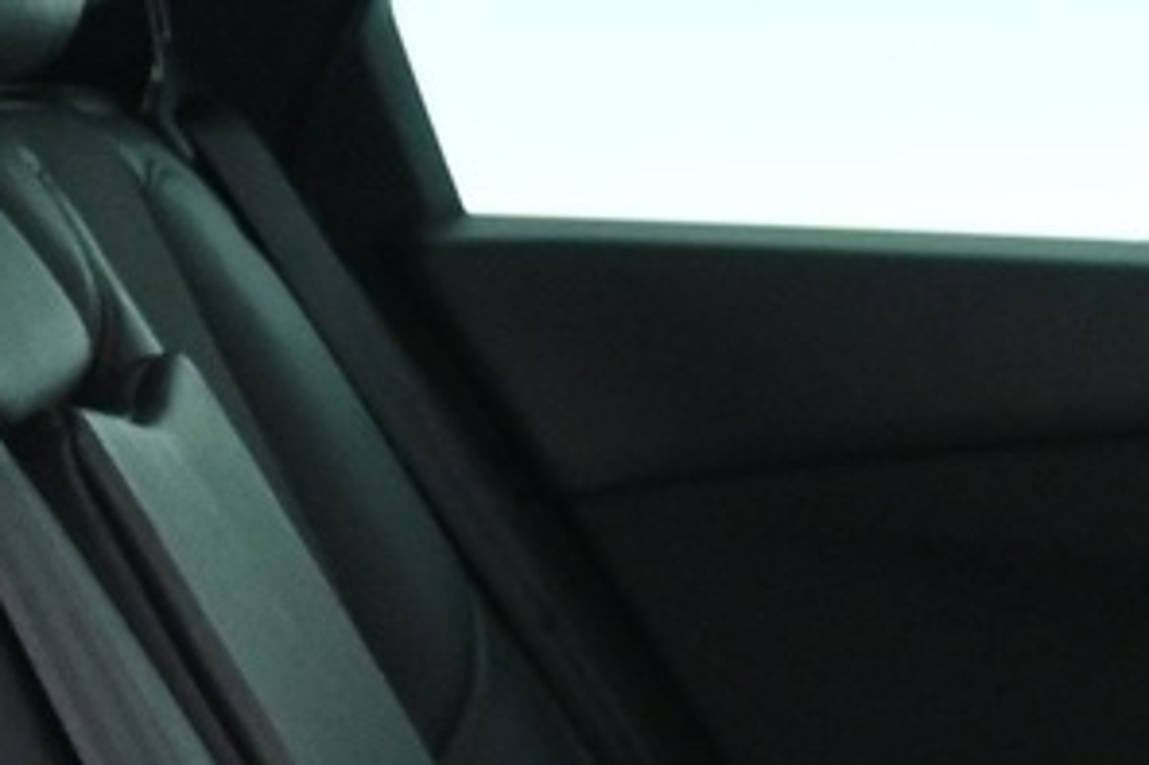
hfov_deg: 12.1
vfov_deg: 8.6
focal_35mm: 152
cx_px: 2224
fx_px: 4852
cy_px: 1414
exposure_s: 1/30
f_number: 3.8
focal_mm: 18.5
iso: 2800
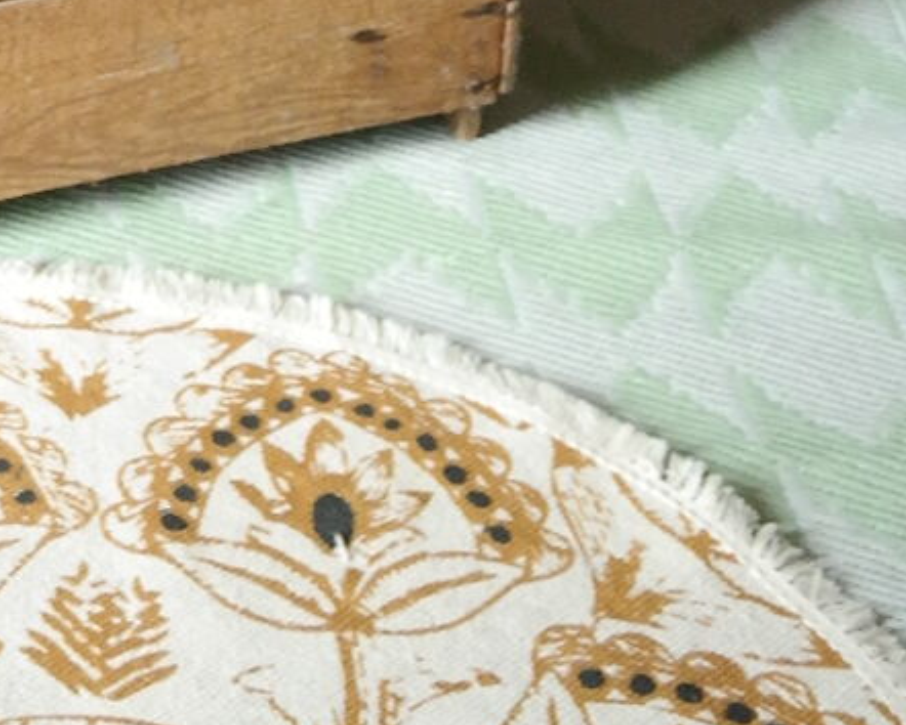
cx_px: -240
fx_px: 2951
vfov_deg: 11.8
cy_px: -926
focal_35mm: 110
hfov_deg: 16.6
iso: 1600
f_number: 6.3
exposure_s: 1/30
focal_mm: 20
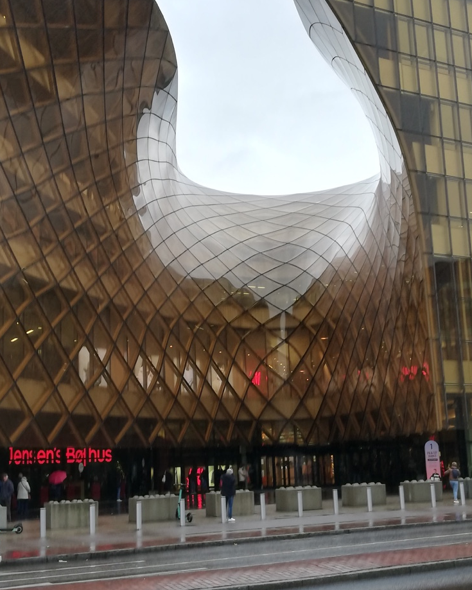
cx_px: 233
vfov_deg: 36.7
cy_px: 303
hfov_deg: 29.7
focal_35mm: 51
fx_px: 891
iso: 50
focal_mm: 3.81
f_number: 2.2
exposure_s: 1/120
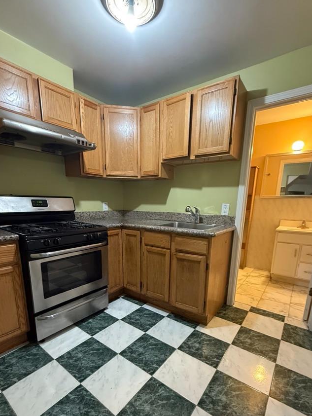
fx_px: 204
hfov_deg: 74.8
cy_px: 248
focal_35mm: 17
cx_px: 154
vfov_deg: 89.9
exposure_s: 1/60
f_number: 2.2
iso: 800
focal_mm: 2.22
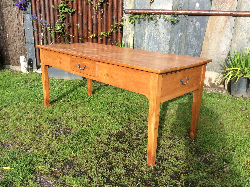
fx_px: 231
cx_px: 125
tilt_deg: -19.9
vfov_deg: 44.1
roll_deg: -1.7
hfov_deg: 56.9
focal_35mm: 32
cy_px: 94
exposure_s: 1/301
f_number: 2.4
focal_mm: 3.3
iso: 32
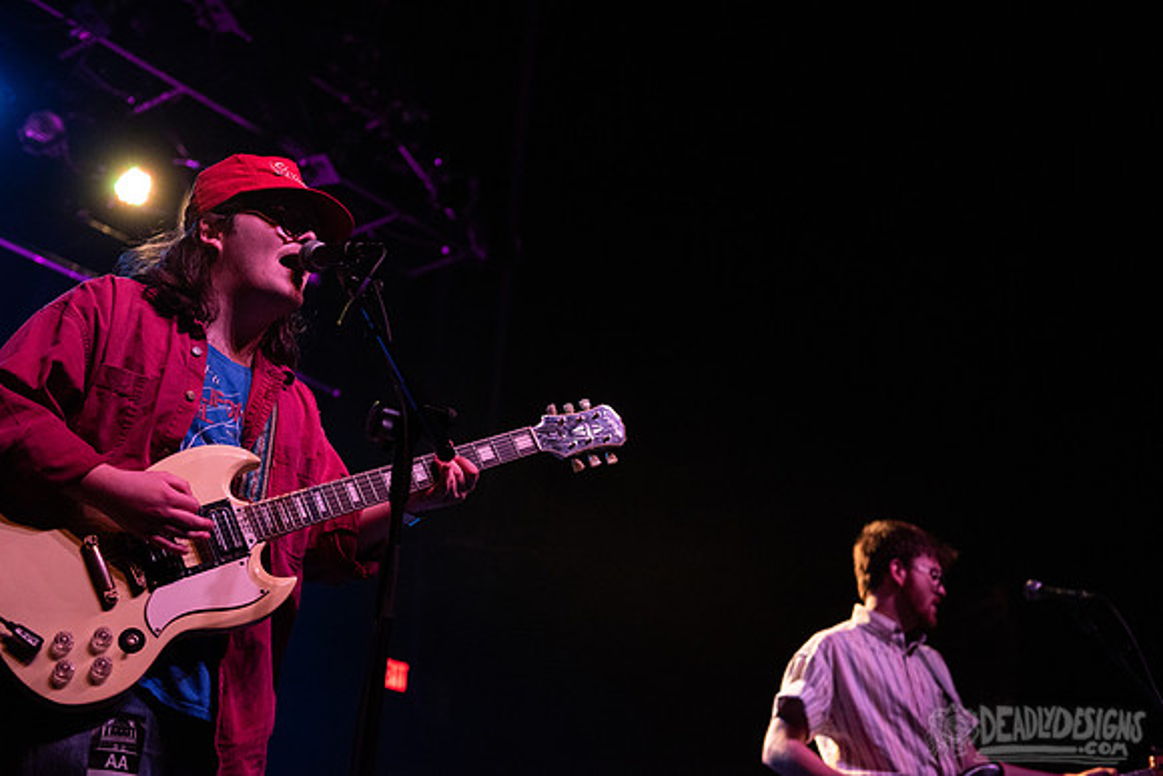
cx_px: 582
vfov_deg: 26.0
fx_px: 1680
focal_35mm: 52
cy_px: 388
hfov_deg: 38.2
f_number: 3.2
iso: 2500
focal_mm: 52
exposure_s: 1/125
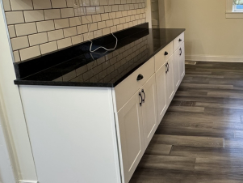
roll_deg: -0.4
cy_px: 45
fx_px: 218
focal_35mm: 31
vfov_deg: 43.9
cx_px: 208
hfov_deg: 52.8
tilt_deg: -13.3
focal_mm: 2.22
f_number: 2.2
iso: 250
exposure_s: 1/60
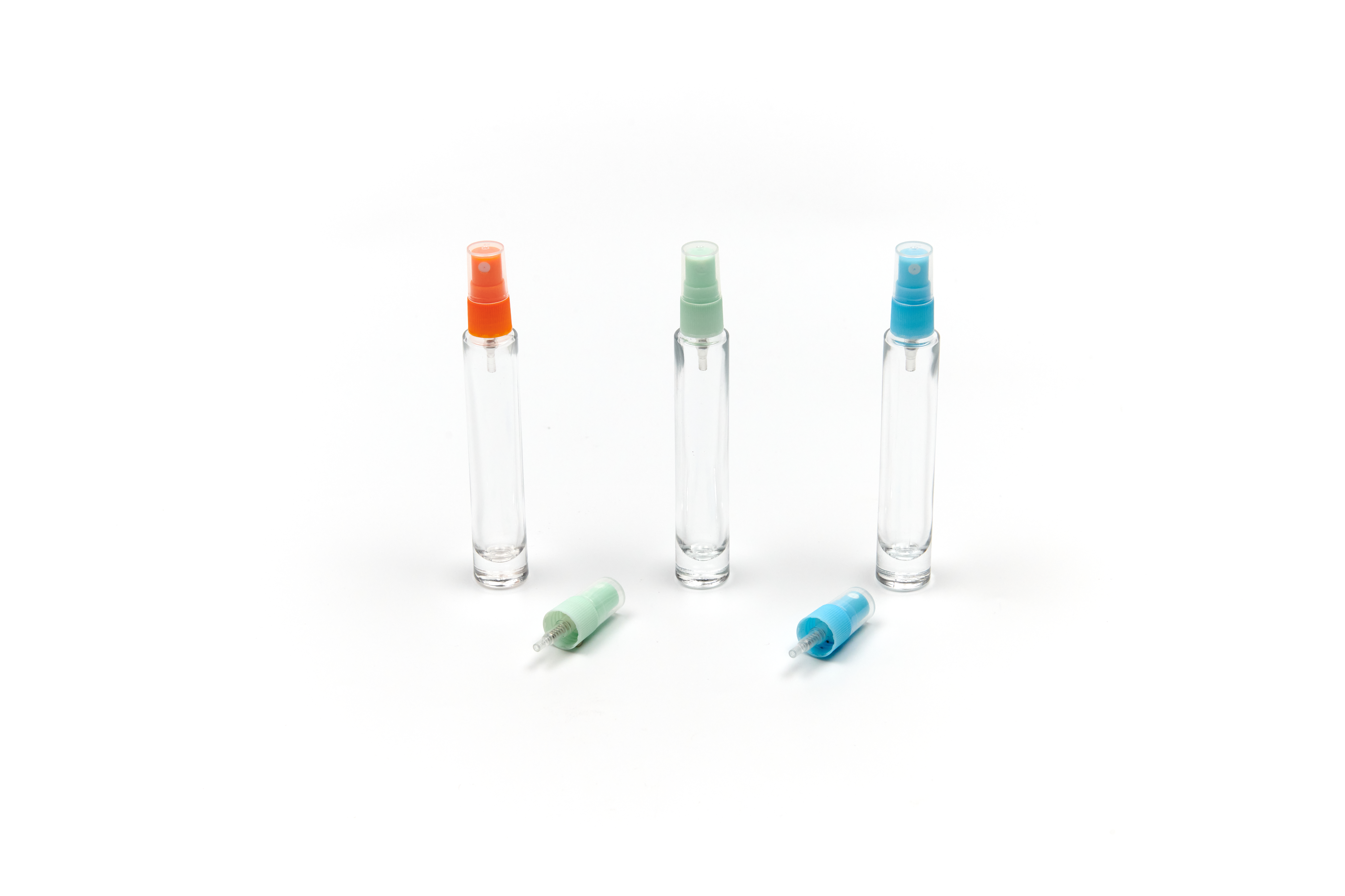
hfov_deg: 28.8
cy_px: 448
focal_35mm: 70
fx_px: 2615
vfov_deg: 19.5
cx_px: 672
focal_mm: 70
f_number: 14
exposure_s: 1/160
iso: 640
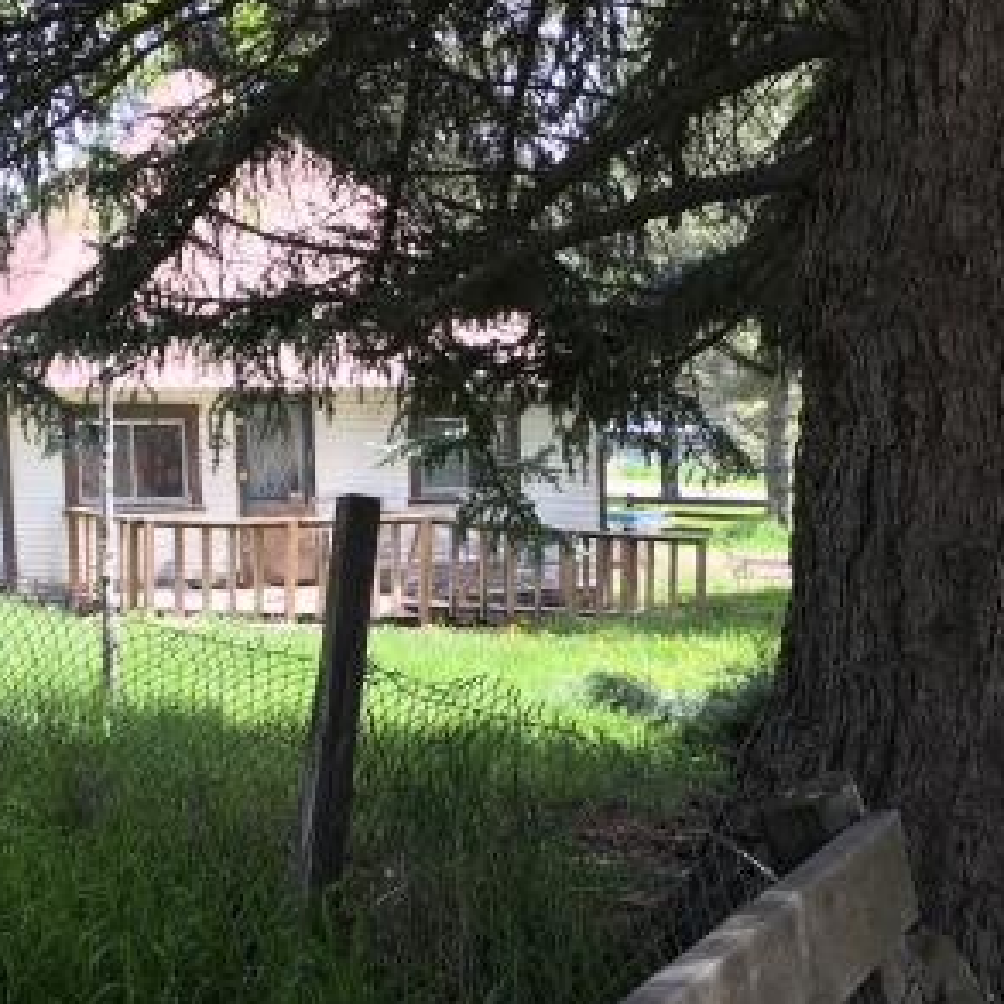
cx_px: 517
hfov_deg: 30.6
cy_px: 689
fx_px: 1838
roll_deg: +0.7
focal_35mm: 56
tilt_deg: -7.2
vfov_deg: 30.3
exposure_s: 1/203
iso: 25
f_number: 2.2
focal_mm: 4.15
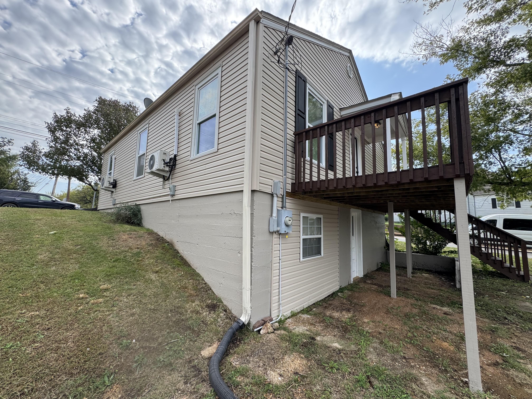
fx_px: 215
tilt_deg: +7.8
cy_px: 200
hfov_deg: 102.1
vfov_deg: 85.7
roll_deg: -1.8
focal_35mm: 14
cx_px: 266
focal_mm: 2.22
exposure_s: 1/657
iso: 40
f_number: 2.2
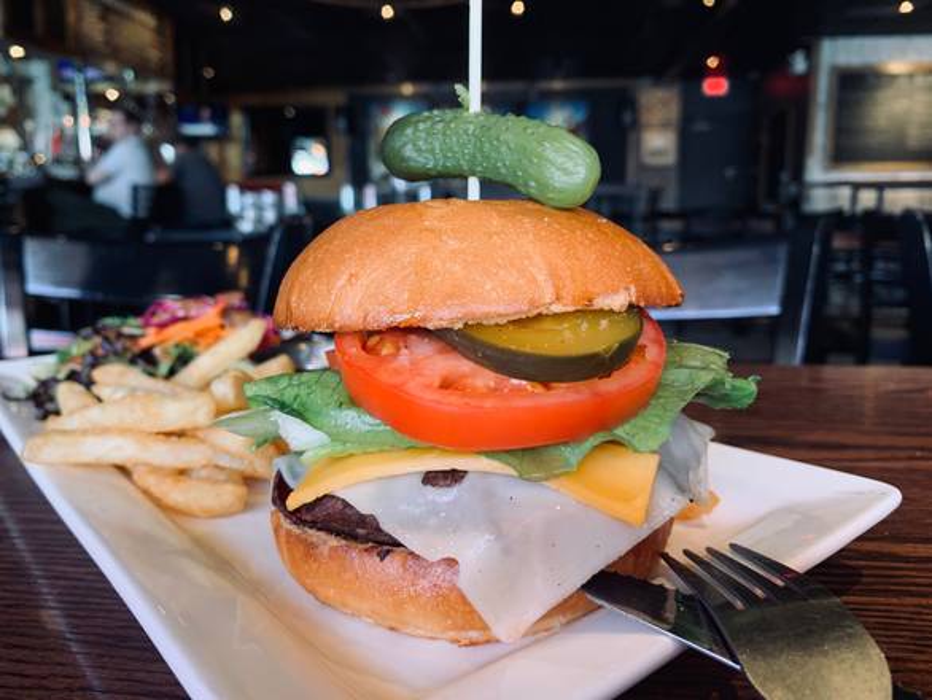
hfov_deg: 67.3
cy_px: 350
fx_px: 700
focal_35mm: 26
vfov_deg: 53.1
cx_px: 466
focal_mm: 4.25
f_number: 1.8
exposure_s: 1/60
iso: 125
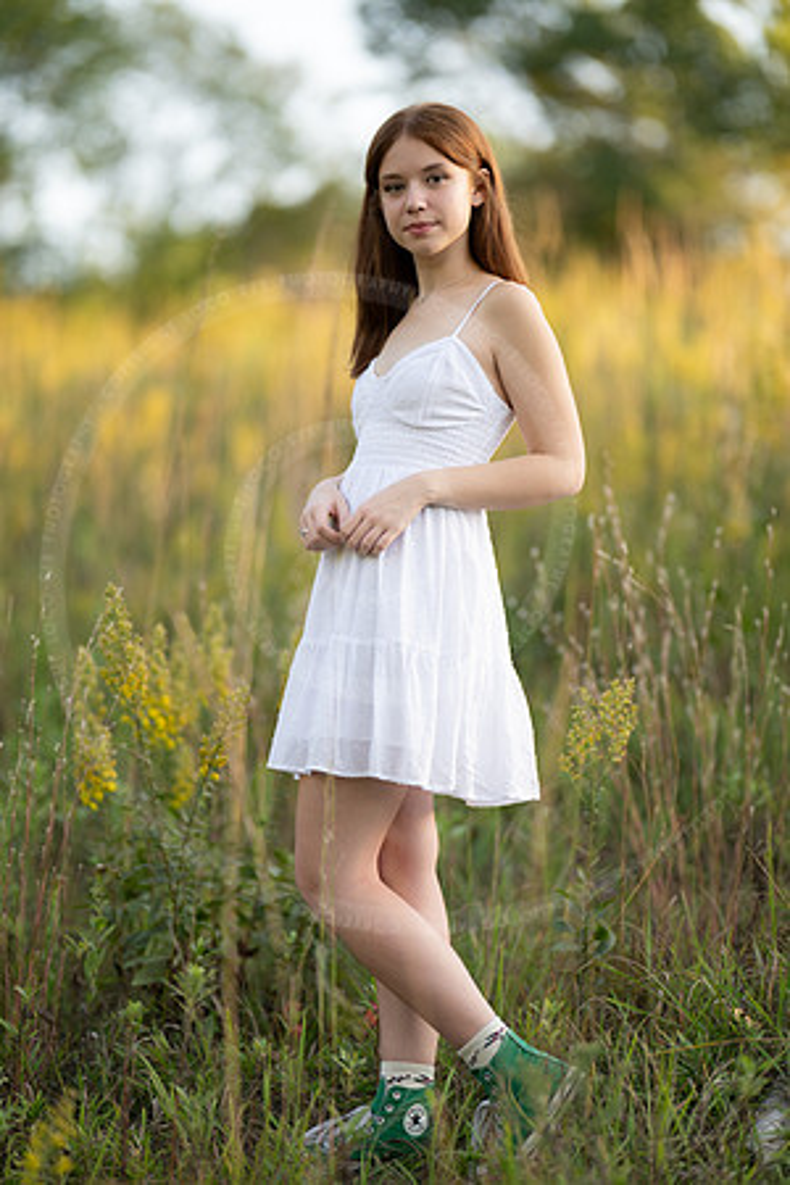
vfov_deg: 23.9
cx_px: 395
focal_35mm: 85
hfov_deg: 16.1
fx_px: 2798
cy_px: 592
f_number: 1.2
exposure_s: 1/1000
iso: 100
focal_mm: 85
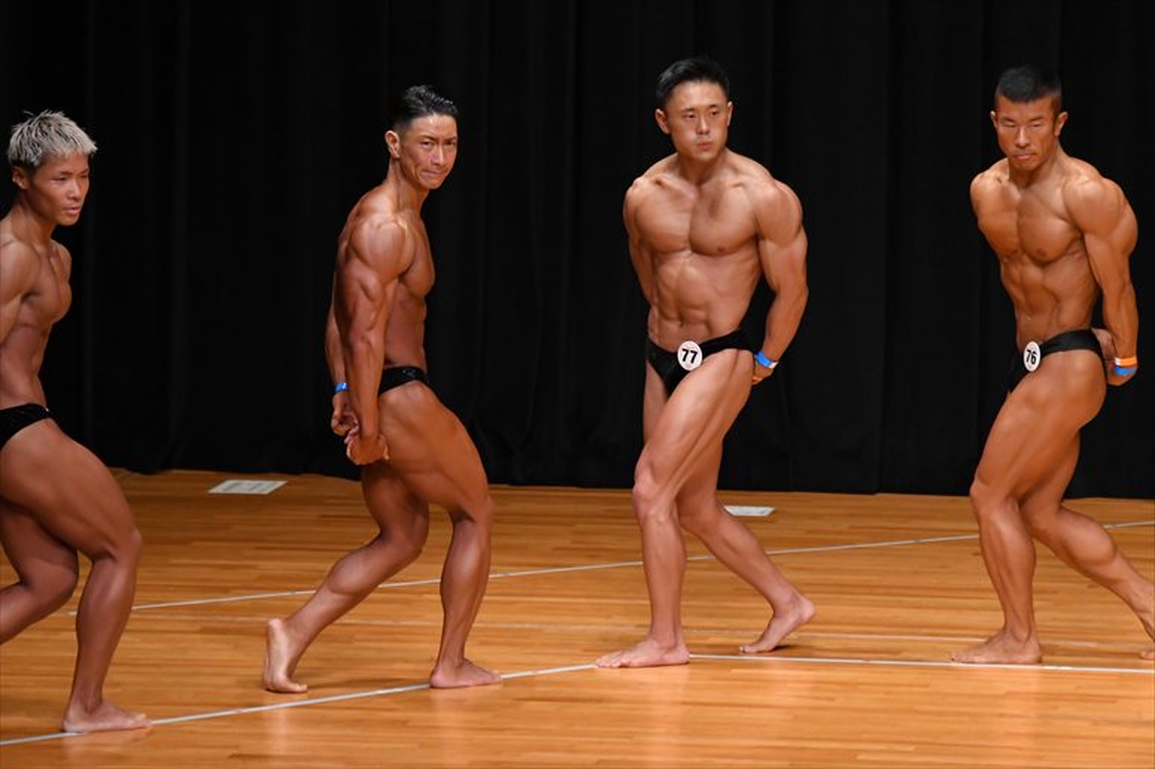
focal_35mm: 285
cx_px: 578
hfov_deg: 7.2
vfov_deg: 4.8
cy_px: 384
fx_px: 9139
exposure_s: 1/400
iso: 4000
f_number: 5.6
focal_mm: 190
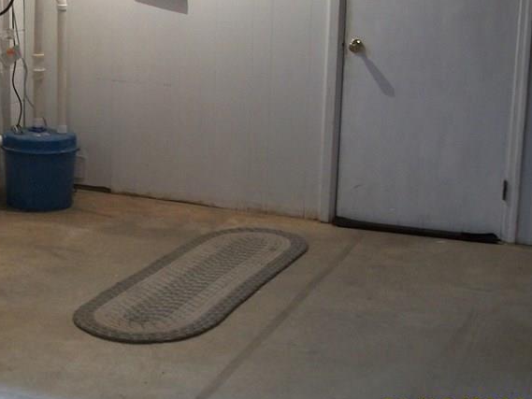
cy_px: 133
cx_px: 96
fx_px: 1107
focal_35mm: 72
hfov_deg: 26.5
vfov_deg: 20.4
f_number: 3.2
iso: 207
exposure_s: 1/8
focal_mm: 7.1
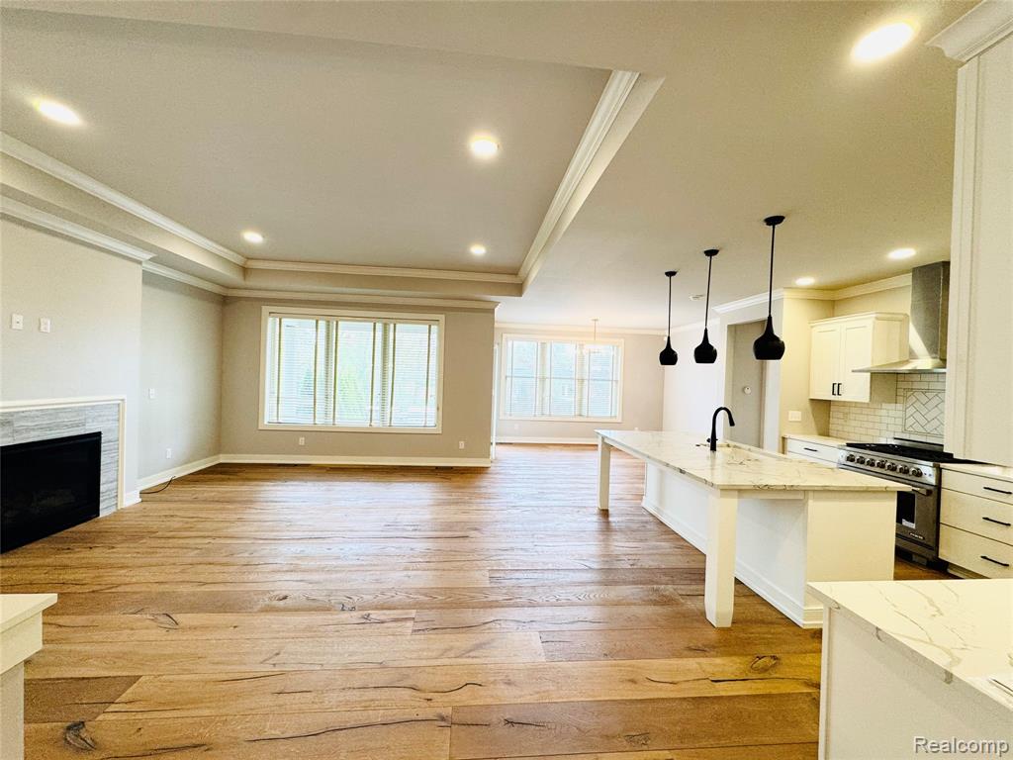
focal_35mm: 14
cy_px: 380
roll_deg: -1.9
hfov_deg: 102.1
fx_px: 410
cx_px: 506
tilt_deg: -2.0
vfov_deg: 85.7
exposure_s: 1/120
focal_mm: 2.22
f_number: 2.2
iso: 125
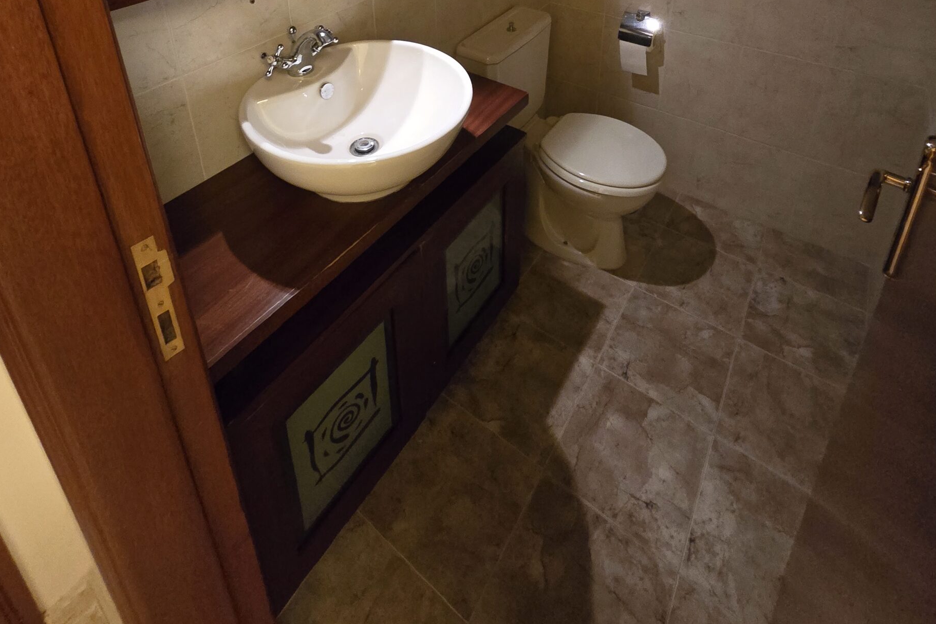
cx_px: 458
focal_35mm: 19
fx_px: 494
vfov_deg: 51.2
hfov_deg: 86.9
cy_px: -6
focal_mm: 2.2
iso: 1250
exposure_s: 1/32.6
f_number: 2.2
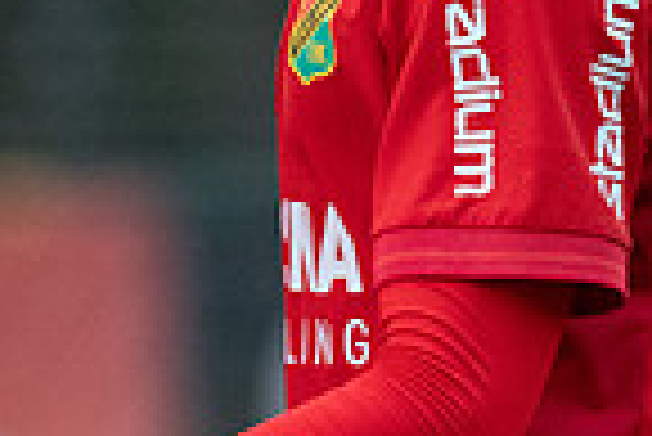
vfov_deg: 0.8
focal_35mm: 1801
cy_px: -164
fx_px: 32650
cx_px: -472
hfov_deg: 1.1
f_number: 4
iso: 4500
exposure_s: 1/1250
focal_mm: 300
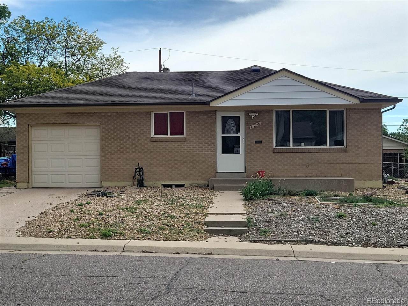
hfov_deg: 67.3
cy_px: 153
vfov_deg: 53.1
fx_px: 306
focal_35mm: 26
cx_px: 204
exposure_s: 1/1402
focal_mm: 5.4
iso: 50
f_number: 1.8
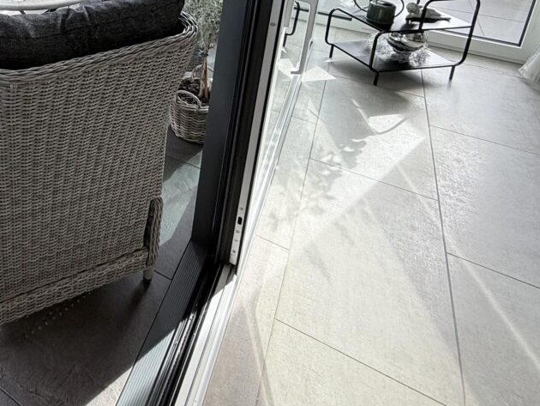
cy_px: -37
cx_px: 13
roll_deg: +0.3
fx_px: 499
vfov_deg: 37.3
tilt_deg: -17.8
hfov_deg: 48.0
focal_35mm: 32
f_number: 2.2
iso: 64
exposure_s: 1/146
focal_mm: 2.22
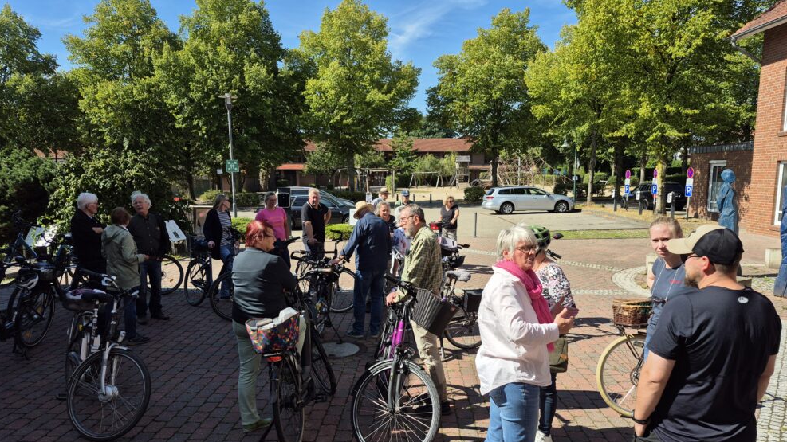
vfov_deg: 44.2
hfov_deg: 71.9
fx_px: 543
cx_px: 392
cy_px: 255
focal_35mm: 26
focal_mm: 5.4
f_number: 1.8
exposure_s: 1/1316
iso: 25
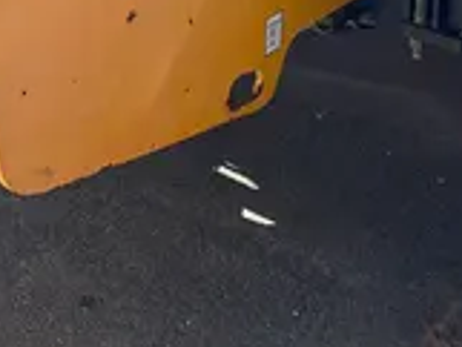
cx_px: 284
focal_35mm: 89
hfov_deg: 22.0
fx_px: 1189
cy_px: -228
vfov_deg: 15.0
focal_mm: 5.7
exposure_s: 1/1751
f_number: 1.5
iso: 50
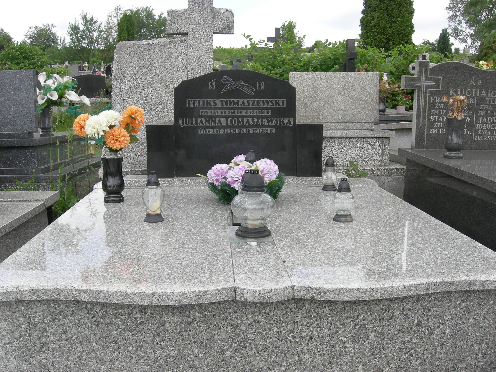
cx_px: 248
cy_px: 186
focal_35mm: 36
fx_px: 516
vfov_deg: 39.7
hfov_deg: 51.4
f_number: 4.8
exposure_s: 1/175
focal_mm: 7.5
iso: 64
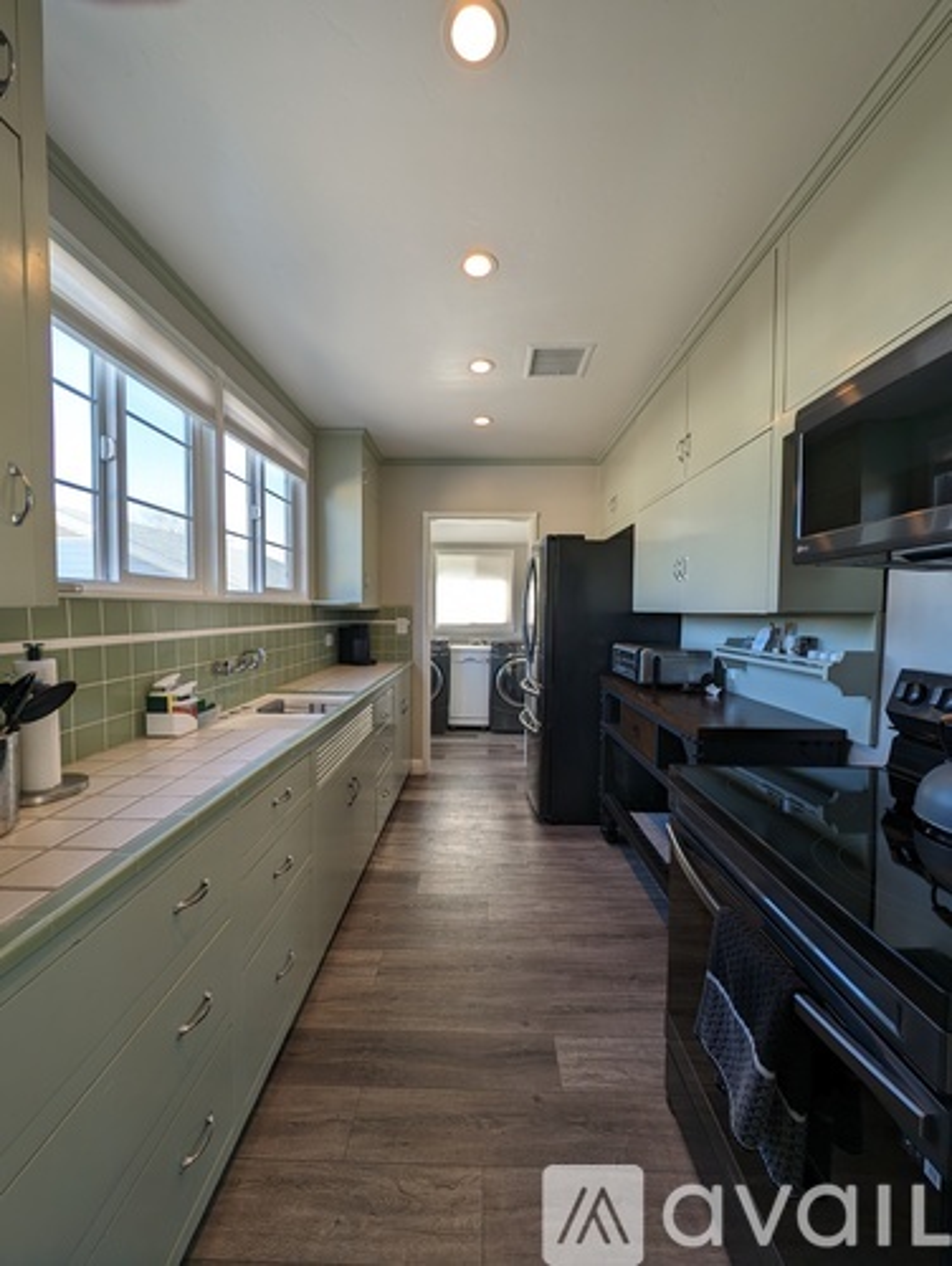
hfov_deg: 94.6
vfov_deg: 110.5
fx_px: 439
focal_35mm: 12
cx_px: 476
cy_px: 633
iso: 56
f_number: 1.95
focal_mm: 2.23
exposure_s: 1/90.5
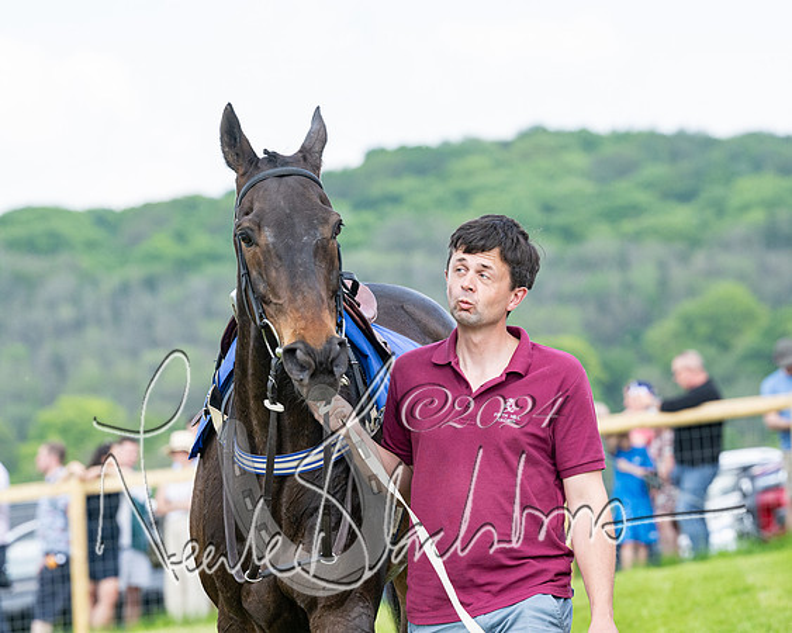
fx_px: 6125
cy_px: 316
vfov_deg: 5.9
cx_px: 430
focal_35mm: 261
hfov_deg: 7.4
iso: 400
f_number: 5
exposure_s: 1/800
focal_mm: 155
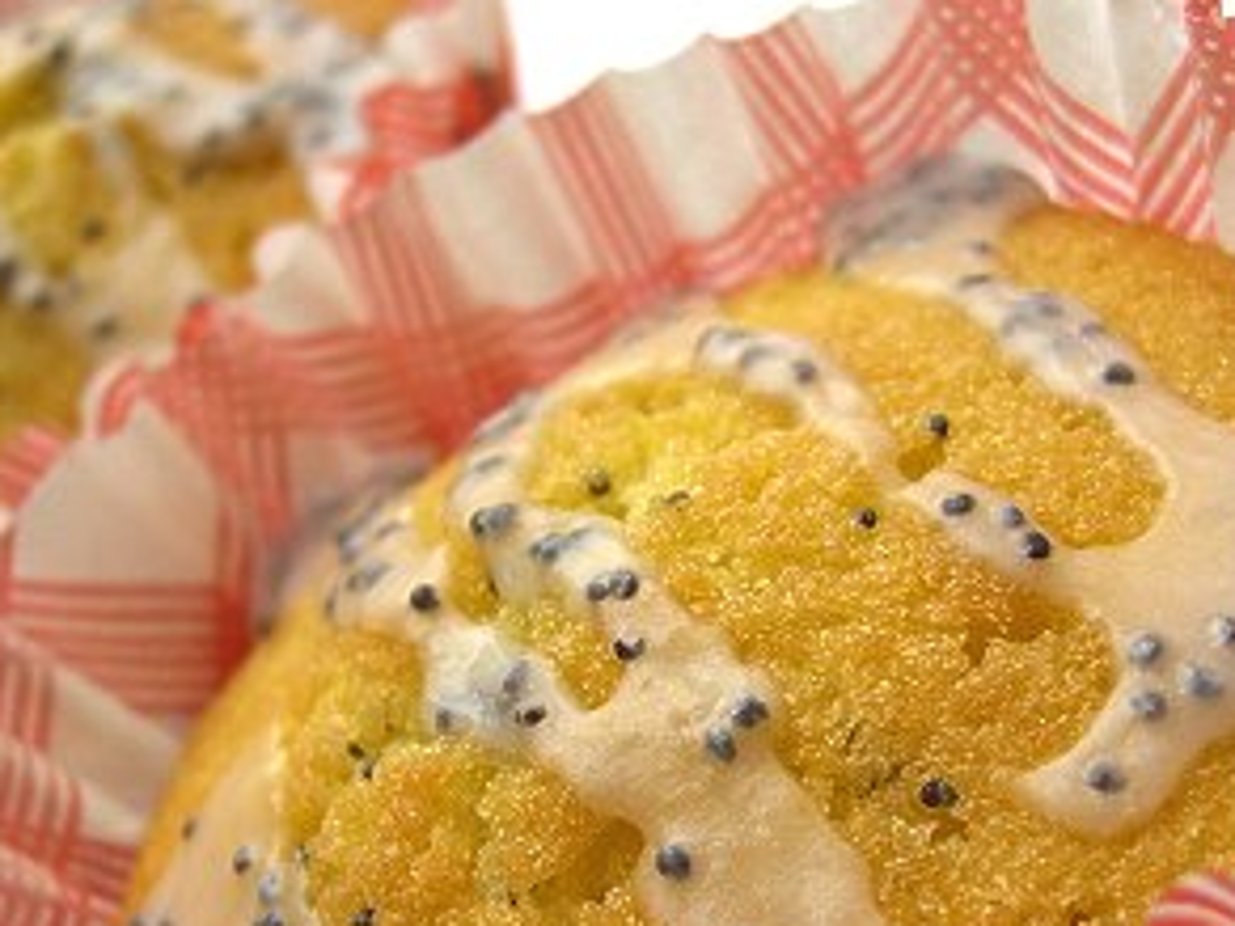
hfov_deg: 29.8
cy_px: 691
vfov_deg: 22.4
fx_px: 2319
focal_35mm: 65
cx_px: 584
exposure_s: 1/160
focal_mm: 7.9
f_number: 2.8
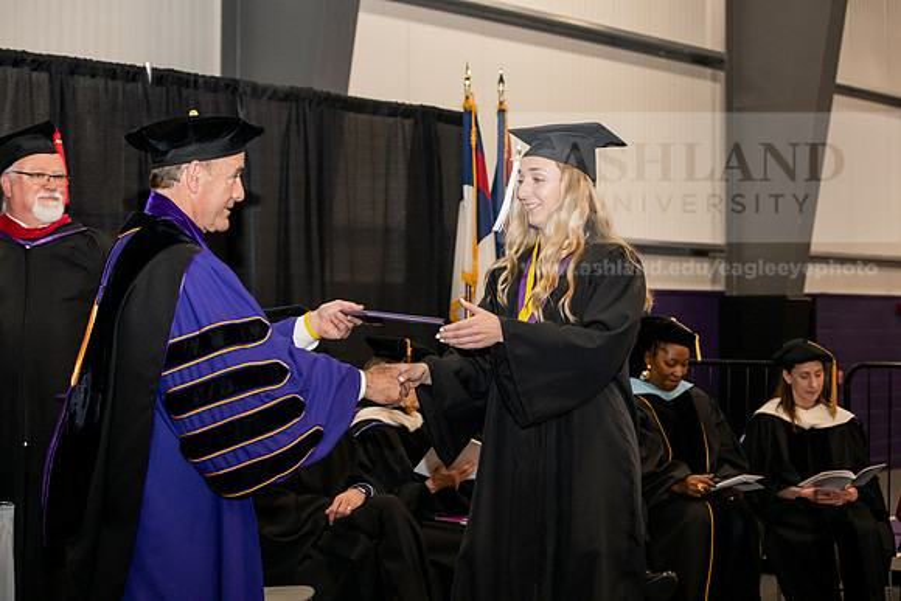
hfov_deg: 28.8
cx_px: 450
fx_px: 1752
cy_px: 300
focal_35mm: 70
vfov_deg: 19.5
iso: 2500
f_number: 5.6
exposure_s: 1/200
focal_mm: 70
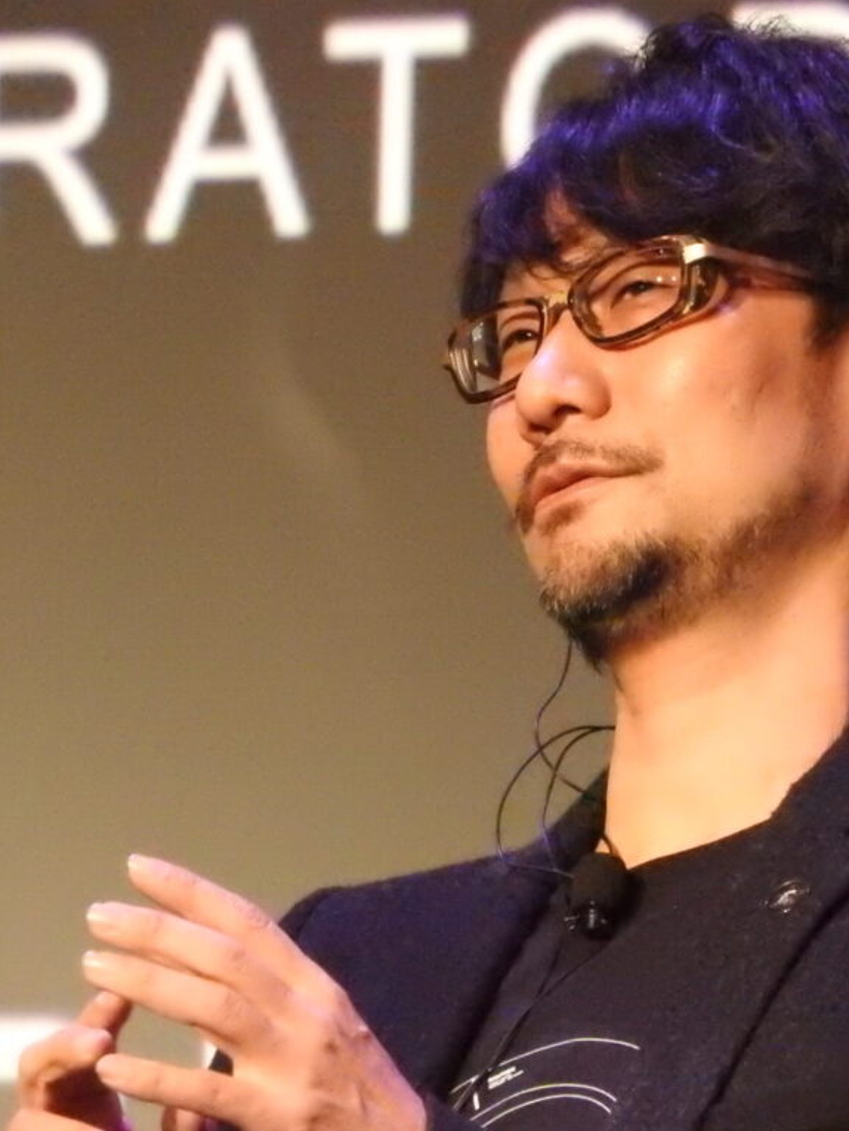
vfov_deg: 2.5
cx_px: 614
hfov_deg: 1.9
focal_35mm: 803
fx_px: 26252
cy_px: 566
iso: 6400
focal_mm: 107.5
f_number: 6.3
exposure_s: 1/160
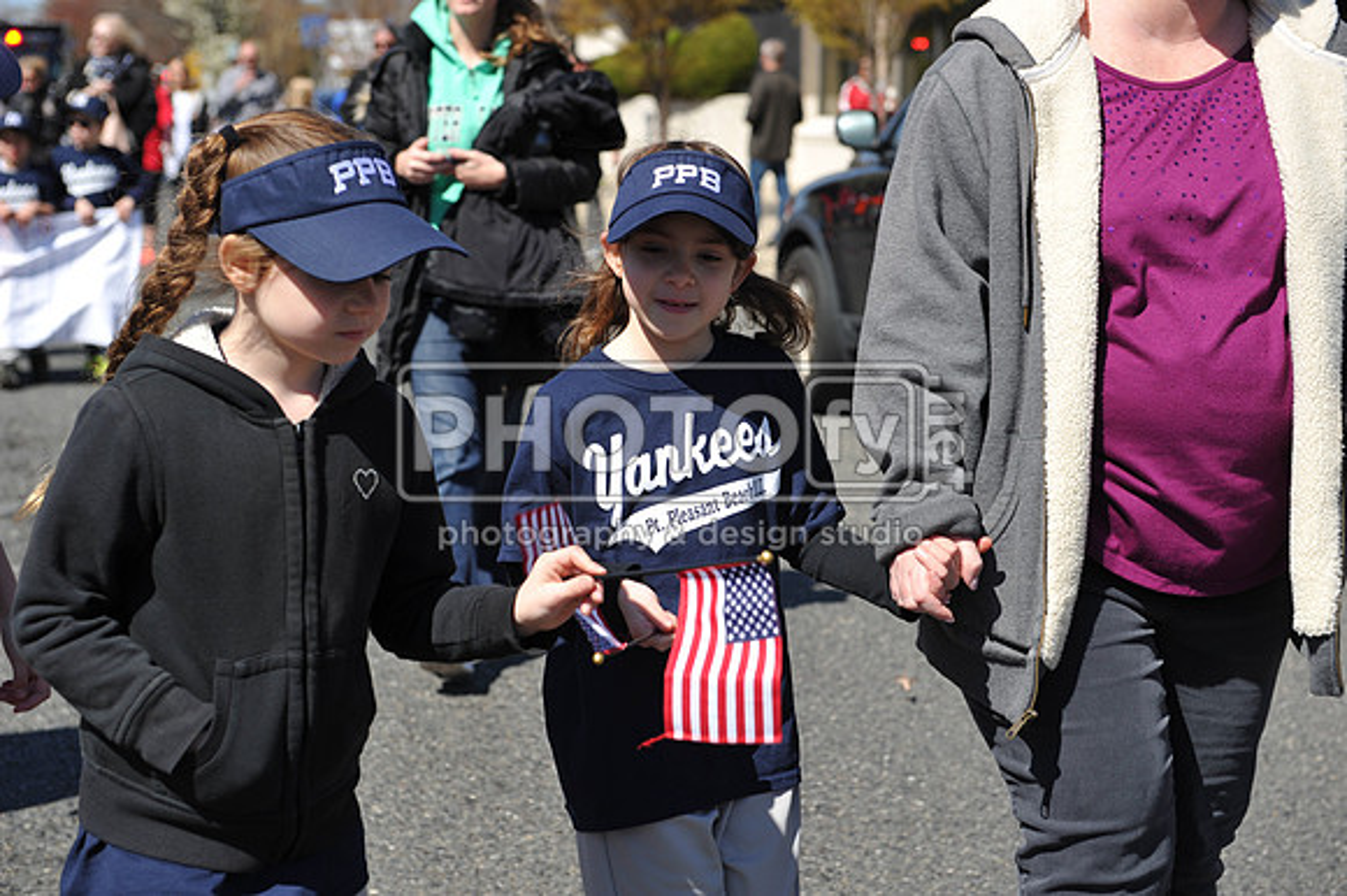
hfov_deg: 28.9
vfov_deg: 19.4
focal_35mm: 70
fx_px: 2618
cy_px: 448
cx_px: 674
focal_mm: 70
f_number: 5
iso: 200
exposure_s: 1/800
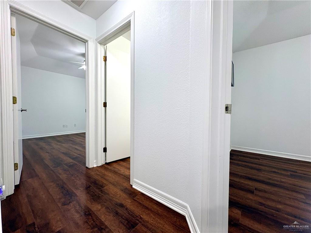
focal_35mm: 14
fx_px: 126
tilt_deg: -1.9
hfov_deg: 102.1
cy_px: 116
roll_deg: +0.3
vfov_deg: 85.7
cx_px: 156
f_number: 2.2
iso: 125
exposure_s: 1/120
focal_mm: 2.22
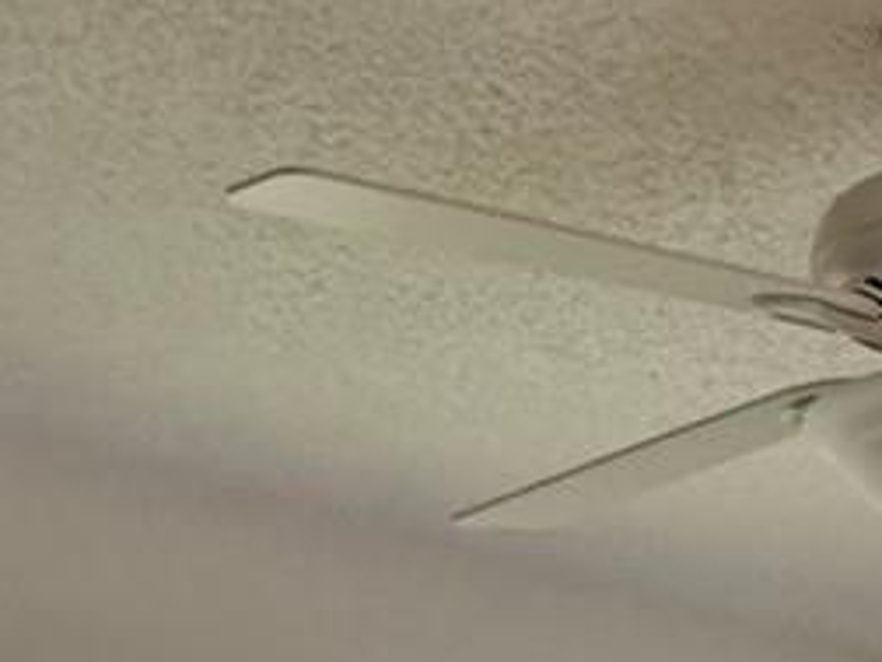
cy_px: 1310
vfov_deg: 14.1
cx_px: 1228
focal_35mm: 89
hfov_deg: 19.8
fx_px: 2268
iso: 200
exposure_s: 1/60
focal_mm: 2.22
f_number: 2.2
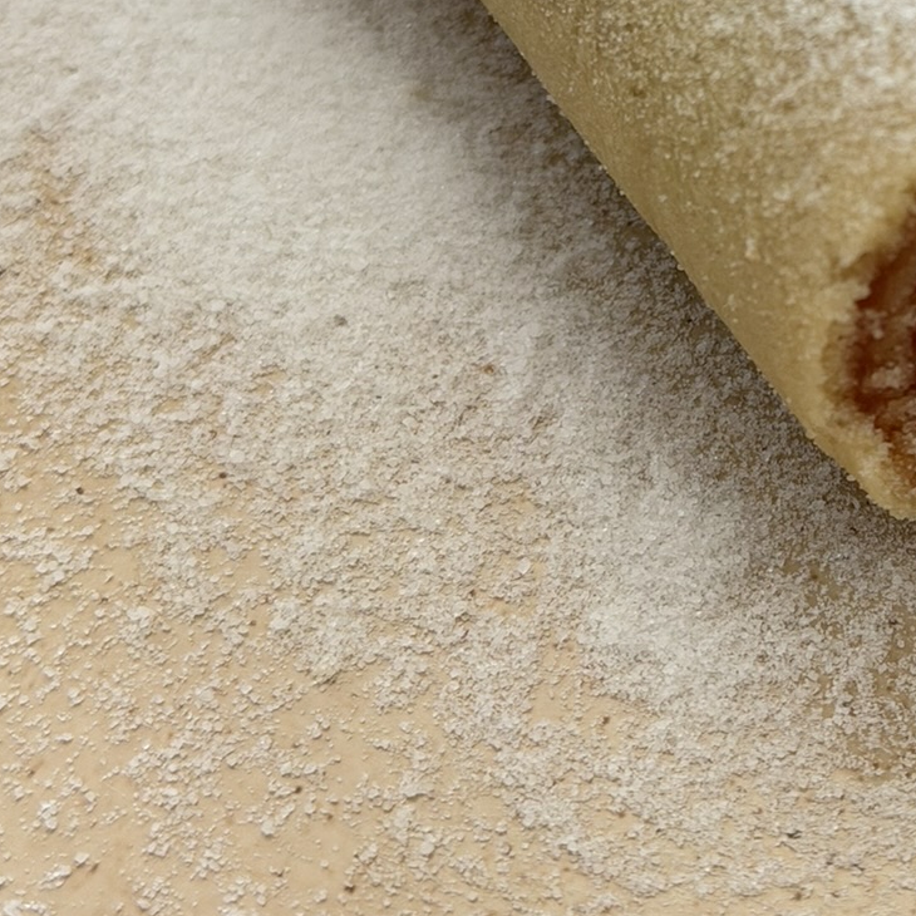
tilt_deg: -46.9
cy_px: 73
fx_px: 3563
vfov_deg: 14.5
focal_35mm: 119
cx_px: 834
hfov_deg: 14.5
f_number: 1.78
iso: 100
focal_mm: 6.76
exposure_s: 1/93
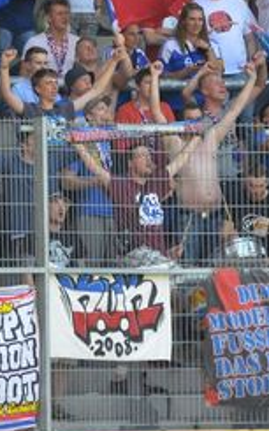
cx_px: 445
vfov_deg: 3.7
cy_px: 113
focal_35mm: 569
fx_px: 6678
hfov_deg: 2.3
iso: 800
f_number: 4
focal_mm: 160
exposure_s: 1/1000
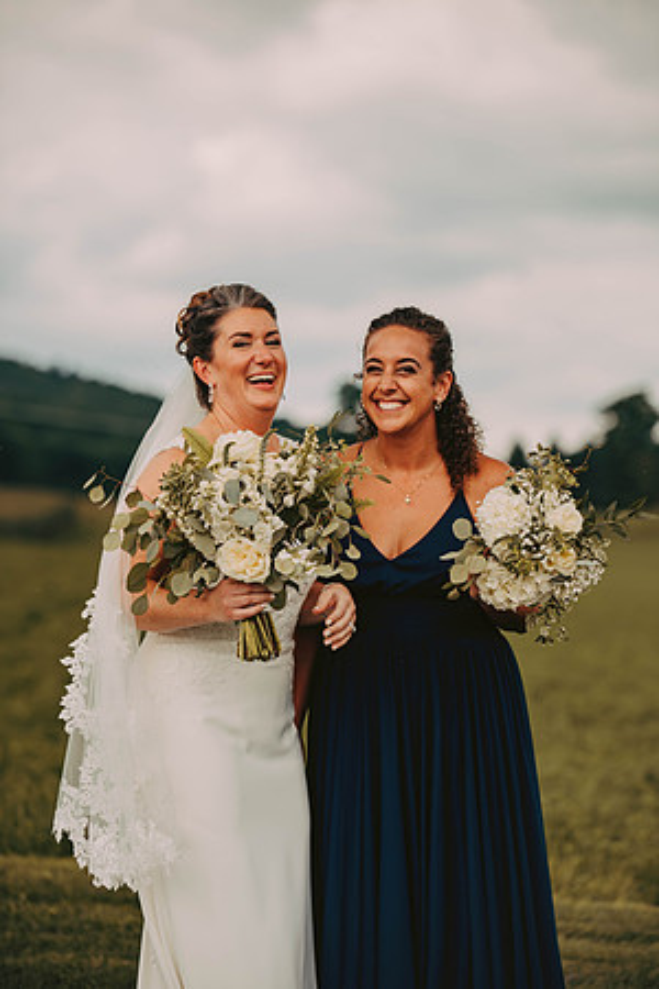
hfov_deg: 11.8
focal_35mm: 116
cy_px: 494
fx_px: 3185
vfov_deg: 17.6
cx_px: 330
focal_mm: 116
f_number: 2.8
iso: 200
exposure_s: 1/800
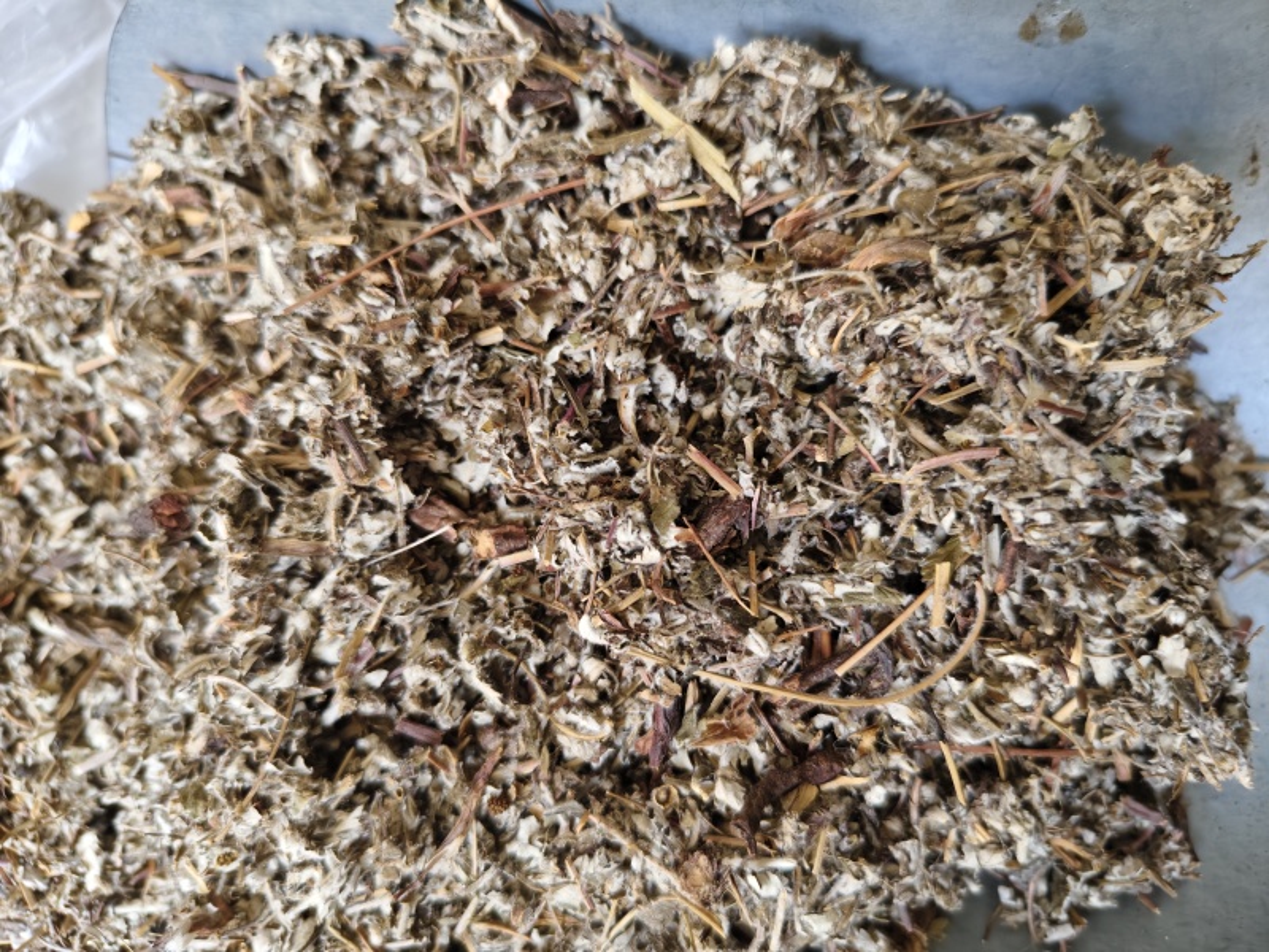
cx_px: 634
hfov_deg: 73.9
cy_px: 476
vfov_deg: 58.9
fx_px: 843
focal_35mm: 23
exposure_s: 1/100
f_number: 1.88
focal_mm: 5.56
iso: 334
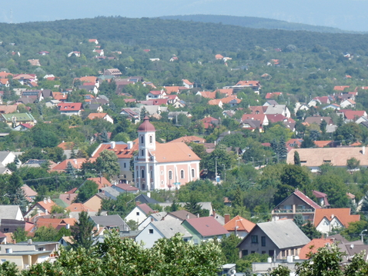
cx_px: 159
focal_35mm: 305
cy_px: 117
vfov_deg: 4.9
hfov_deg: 6.5
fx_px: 3244
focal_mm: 40.5
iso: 100
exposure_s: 1/400
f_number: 5.6
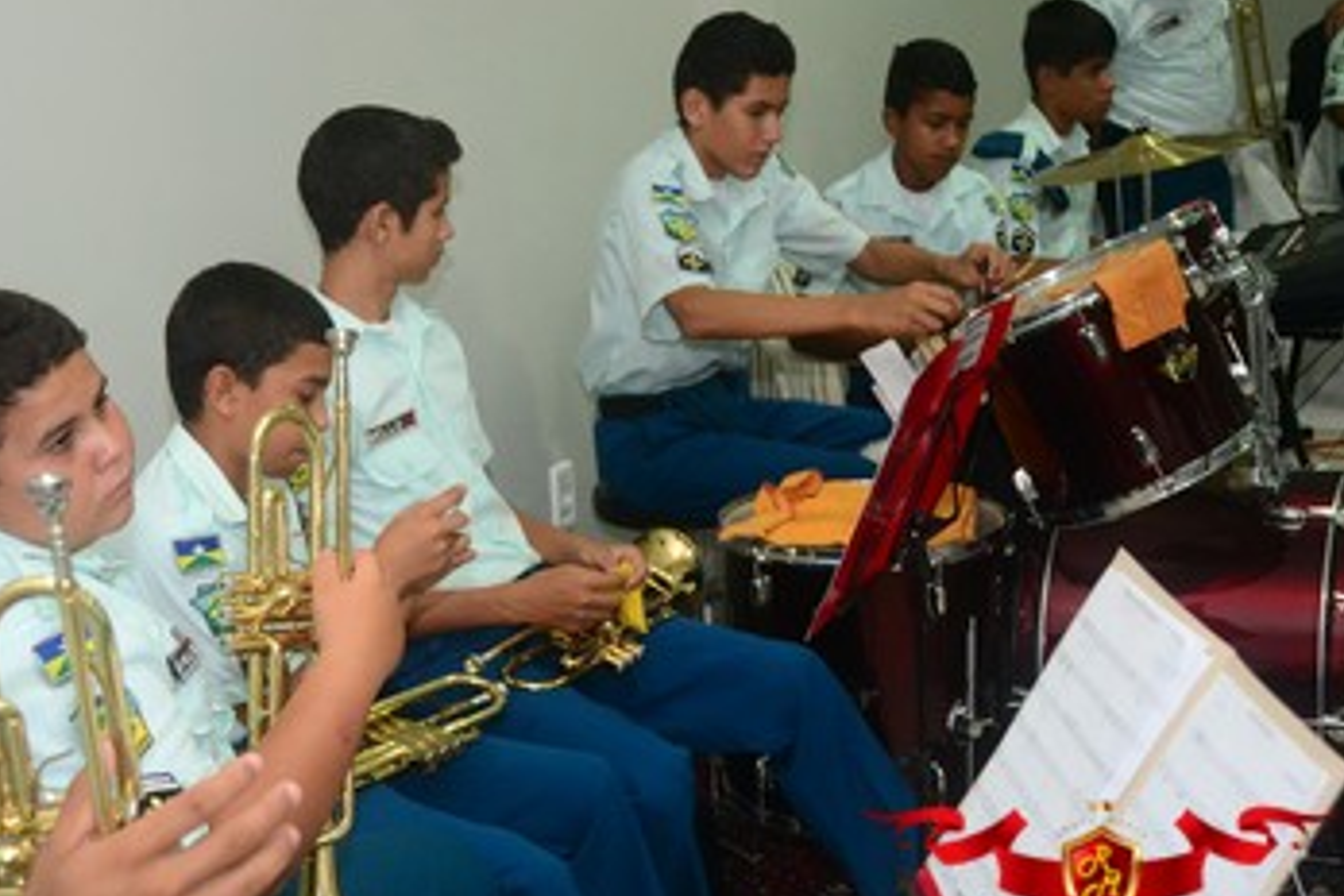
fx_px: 2314
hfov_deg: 32.3
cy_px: 471
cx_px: 521
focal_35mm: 62
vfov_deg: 21.9
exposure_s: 1/100
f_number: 4.2
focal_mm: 32
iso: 1600
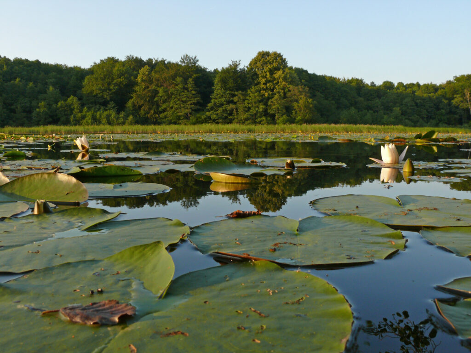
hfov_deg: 52.6
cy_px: 176
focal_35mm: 35
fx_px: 476
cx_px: 236
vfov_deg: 40.7
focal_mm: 7.4
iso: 100
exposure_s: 1/125
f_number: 6.3
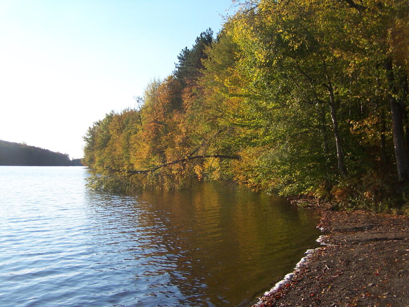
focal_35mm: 38
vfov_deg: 37.7
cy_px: 154
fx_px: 449
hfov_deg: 49.0
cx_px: 204
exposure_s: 1/800
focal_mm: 6.3
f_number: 2.8
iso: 80
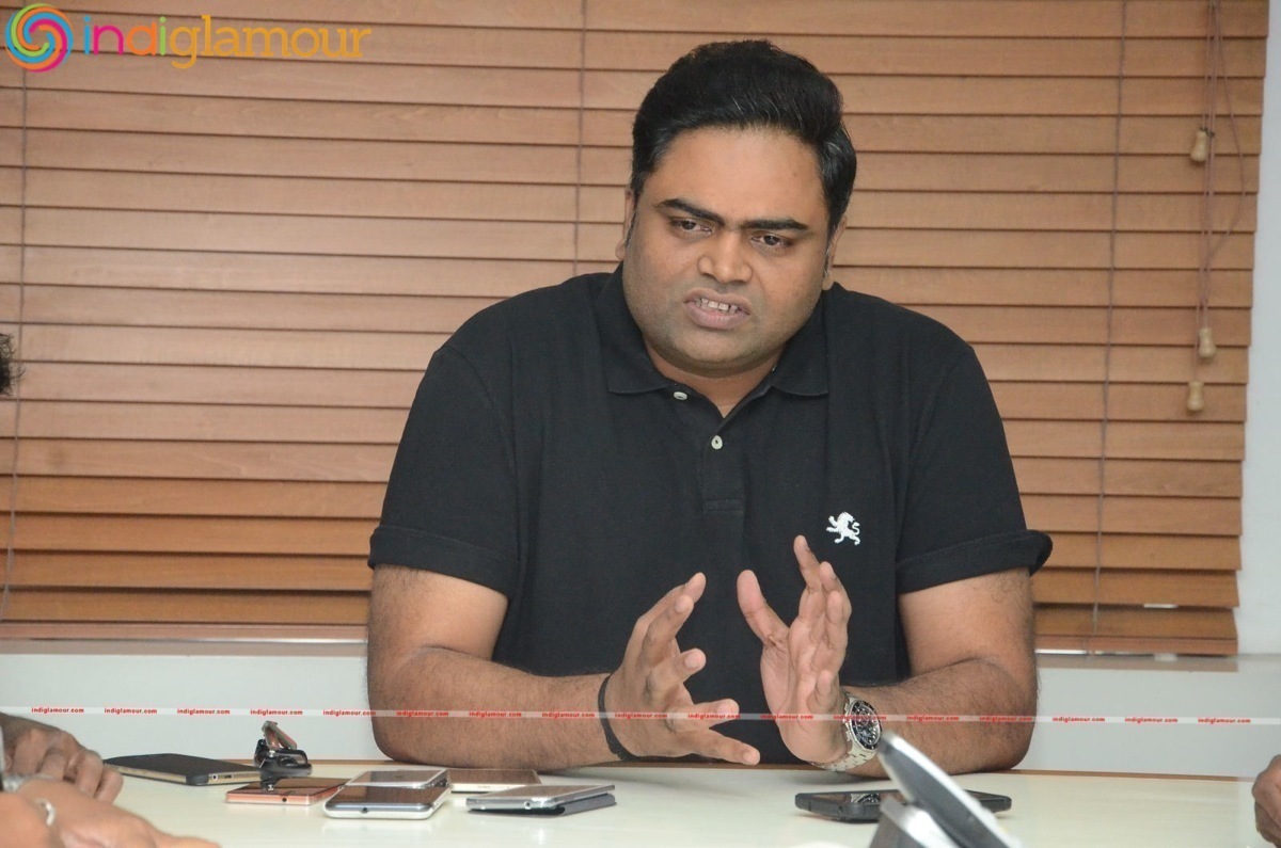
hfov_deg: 13.1
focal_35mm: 158
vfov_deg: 8.7
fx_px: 5593
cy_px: 424
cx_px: 640
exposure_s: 1/125
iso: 4000
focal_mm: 105
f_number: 6.3
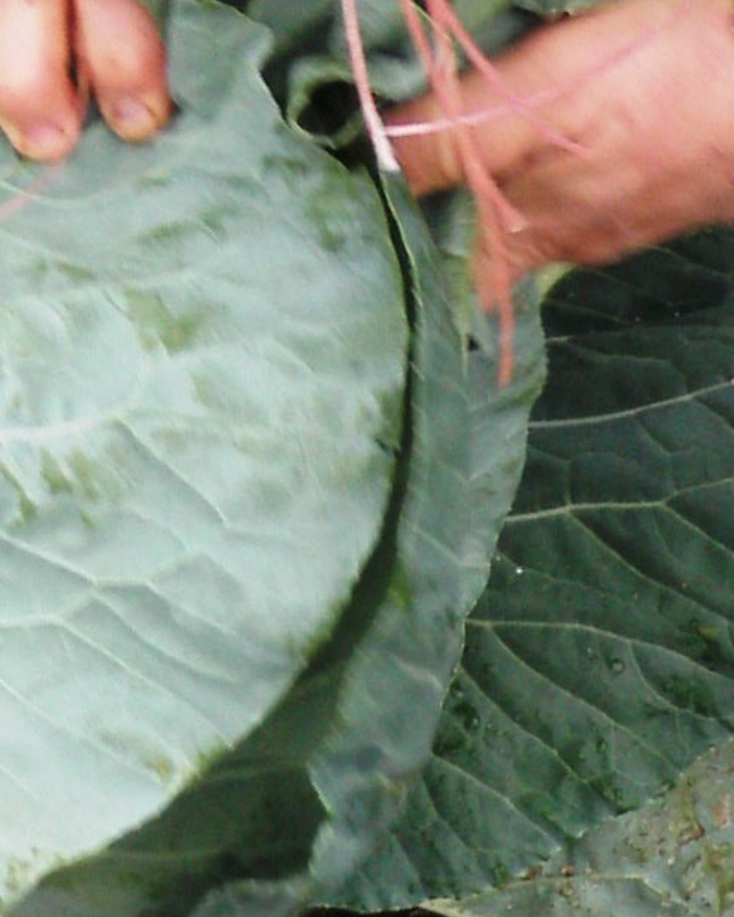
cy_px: -191
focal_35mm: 162
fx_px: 4399
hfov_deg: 9.5
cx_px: 136
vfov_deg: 11.7
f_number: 3.5
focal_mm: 5
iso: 50
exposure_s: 1/100
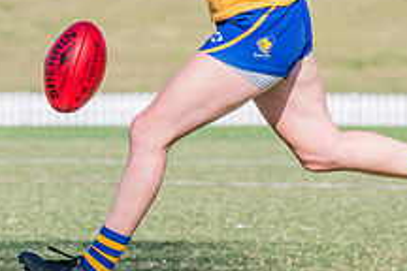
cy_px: -5
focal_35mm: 976
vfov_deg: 1.4
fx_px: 11033
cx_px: 124
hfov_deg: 2.1
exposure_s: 1/1250
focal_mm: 330
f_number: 11
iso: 800
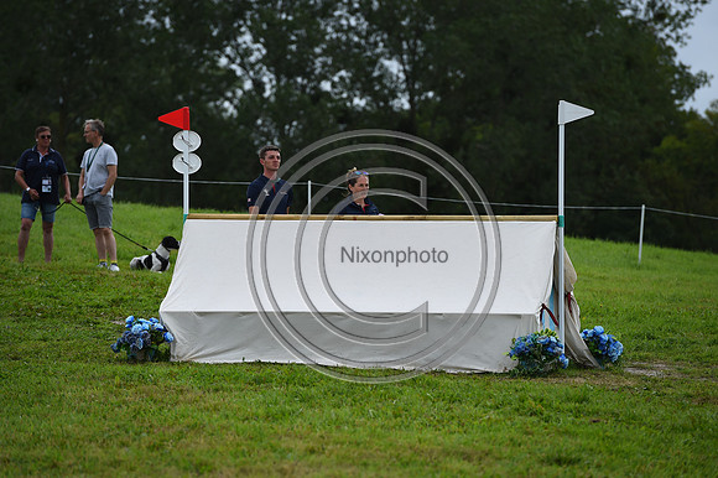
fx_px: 3986
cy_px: 239
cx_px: 359
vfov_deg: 6.9
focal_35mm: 200
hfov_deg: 10.3
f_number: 5
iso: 160
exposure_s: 1/1000
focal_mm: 200
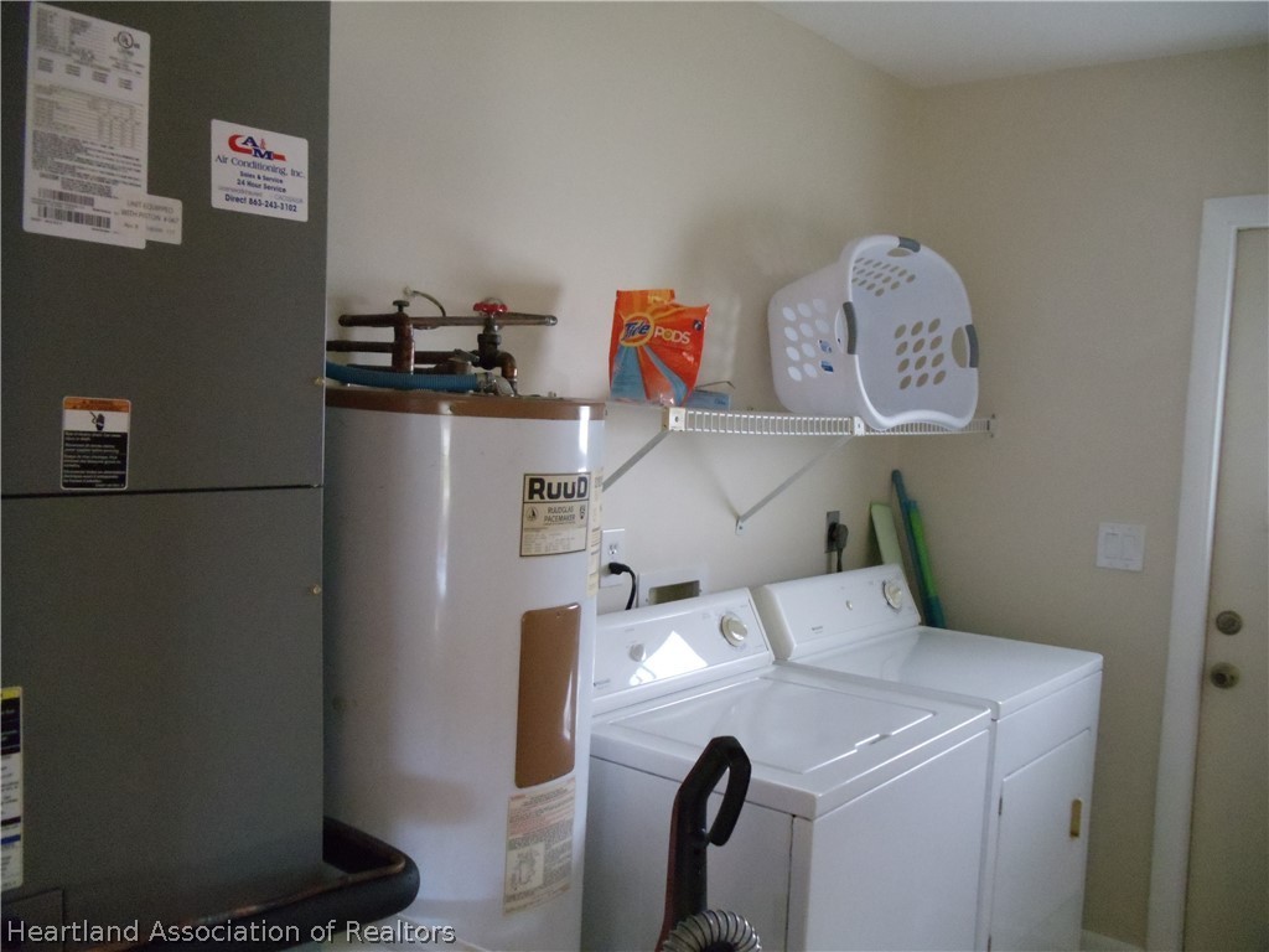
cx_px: 634
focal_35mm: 44
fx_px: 1613
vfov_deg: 32.9
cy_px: 476
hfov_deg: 42.9
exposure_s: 1/40
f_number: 3.5
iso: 800
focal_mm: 6
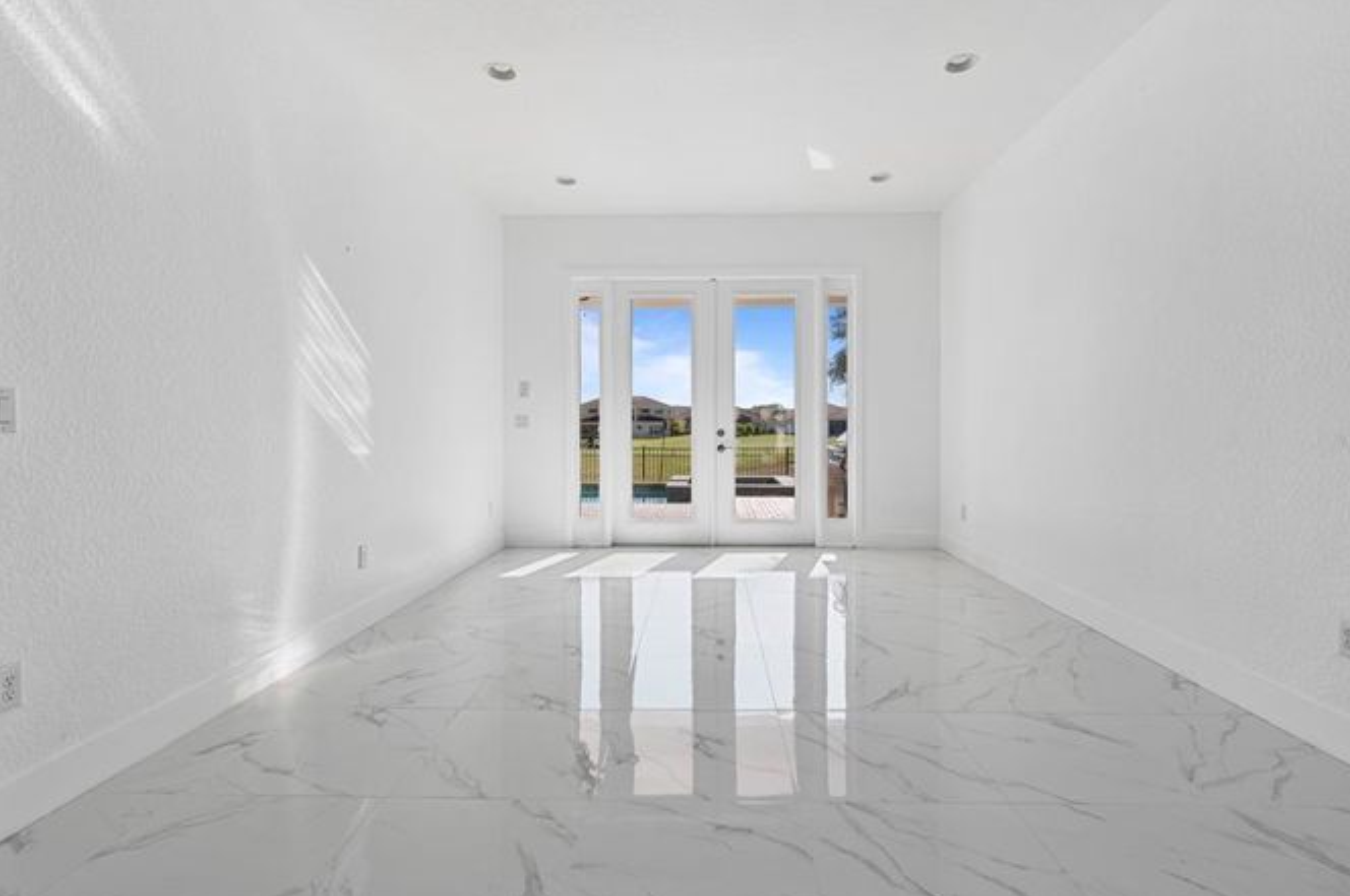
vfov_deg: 70.3
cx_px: 700
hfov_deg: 93.3
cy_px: 442
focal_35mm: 17
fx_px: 637
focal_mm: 16
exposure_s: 1/40
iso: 400
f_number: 9
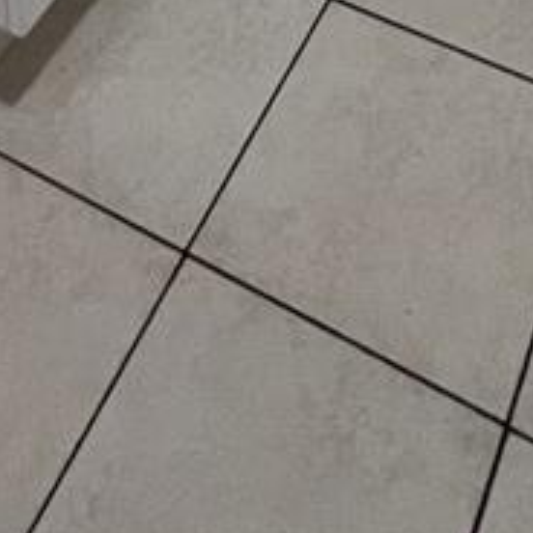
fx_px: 1307
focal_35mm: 75
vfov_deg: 12.7
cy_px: -936
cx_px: 269
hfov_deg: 23.1
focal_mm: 1.57
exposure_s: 1/60
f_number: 1.8
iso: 250
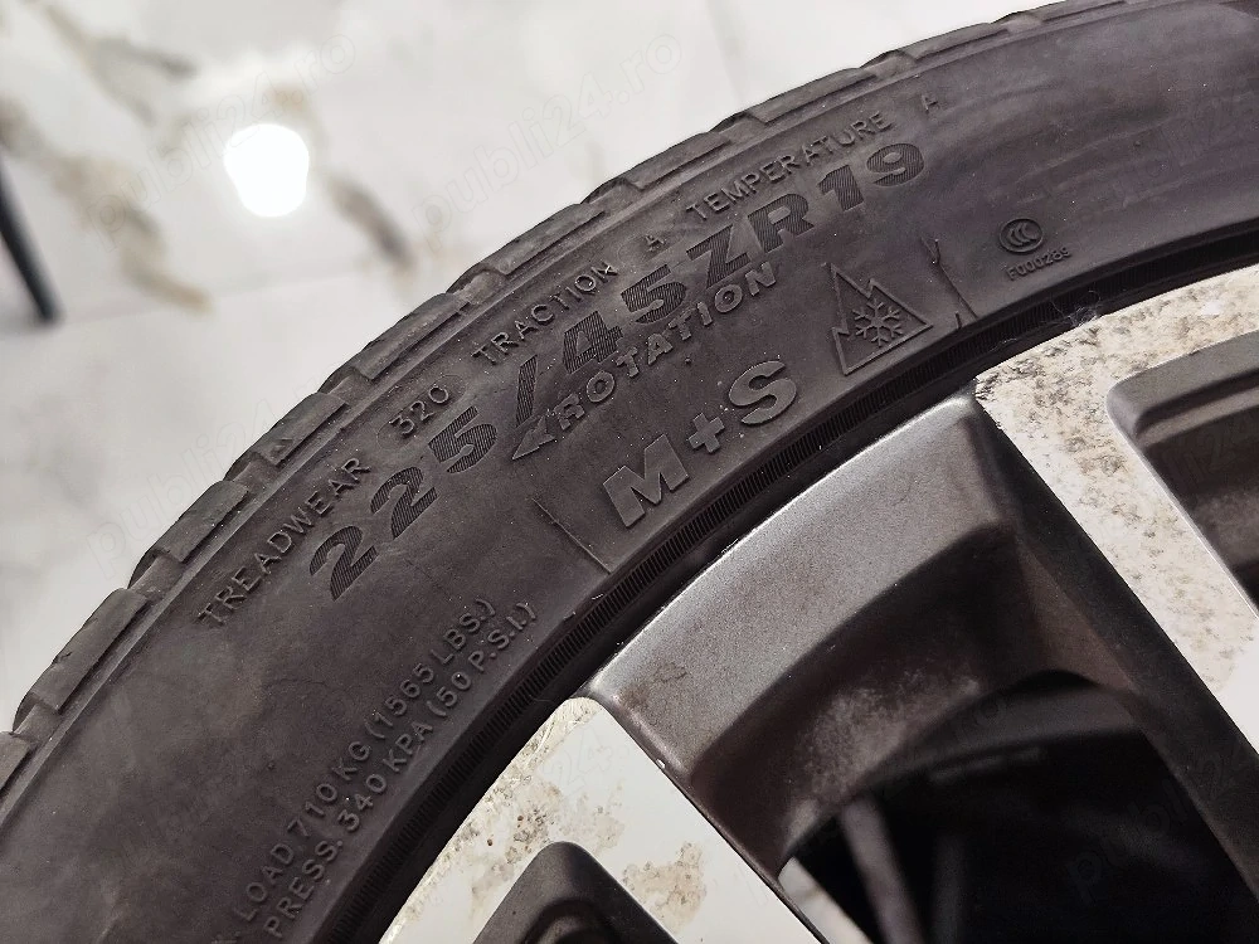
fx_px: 837
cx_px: 630
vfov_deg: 58.9
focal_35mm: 23
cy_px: 472
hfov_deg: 73.9
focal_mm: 7.01
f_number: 1.69
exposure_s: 1/50
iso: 700
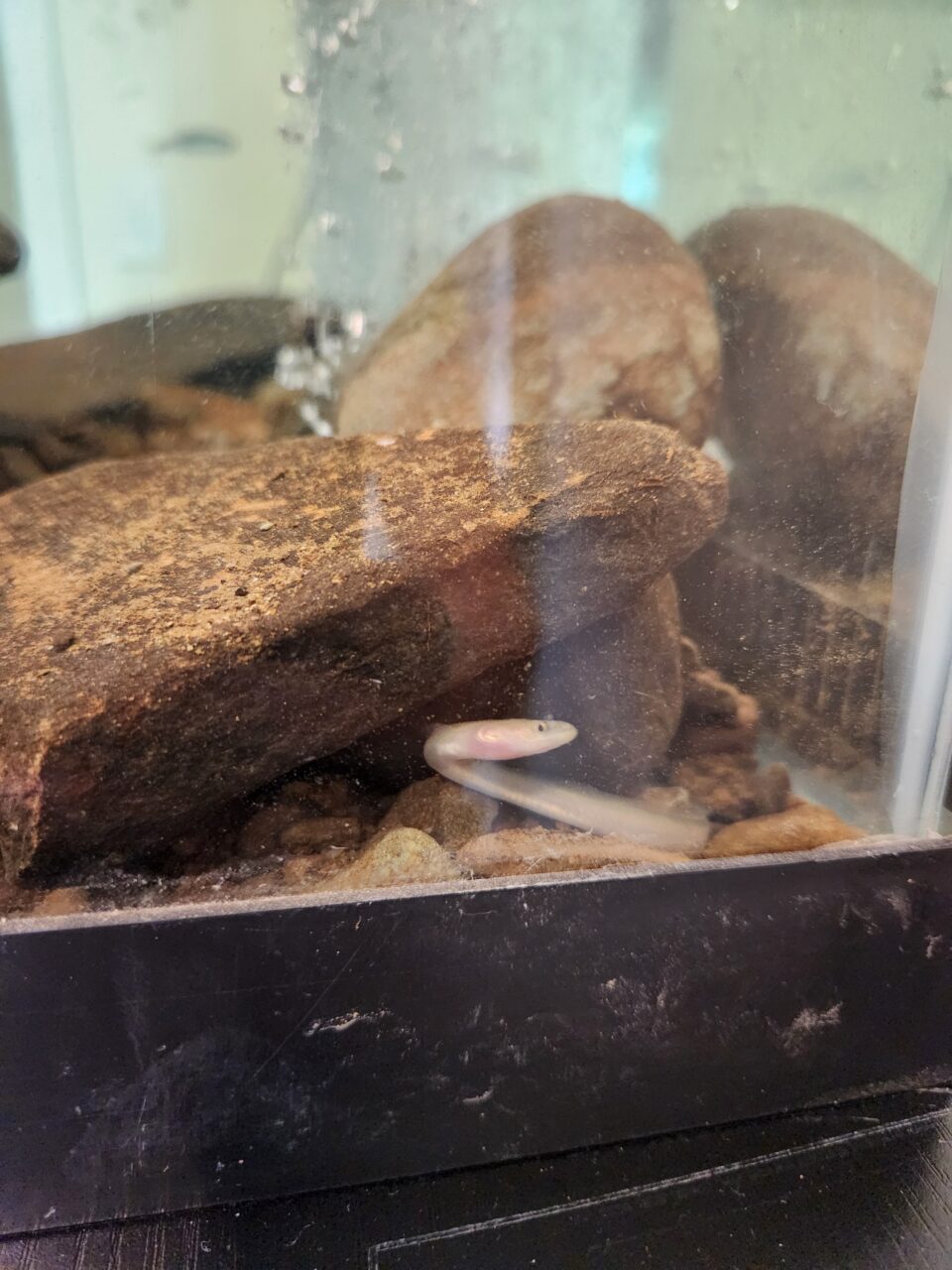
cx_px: 476
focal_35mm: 23
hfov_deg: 58.9
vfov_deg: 73.9
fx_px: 843
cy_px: 635
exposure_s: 1/120
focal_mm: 5.4
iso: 1000
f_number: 1.8
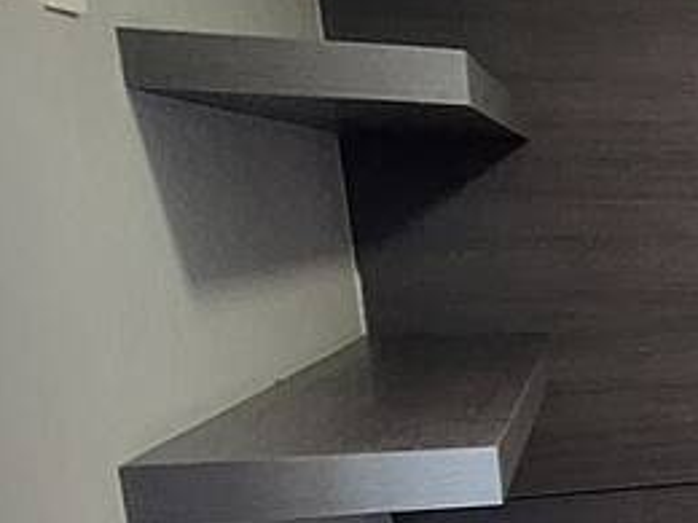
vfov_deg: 20.0
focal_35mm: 72
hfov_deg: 15.2
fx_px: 1452
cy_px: 472
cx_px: 1670
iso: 125
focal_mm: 1.74
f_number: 2.2
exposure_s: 1/40
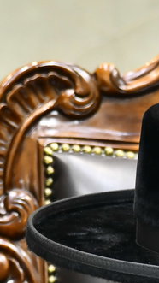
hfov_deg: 0.7
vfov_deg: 1.2
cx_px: 256
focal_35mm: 1860
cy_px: 330
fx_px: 13952
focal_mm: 420
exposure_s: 1/160
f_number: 6
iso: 1600
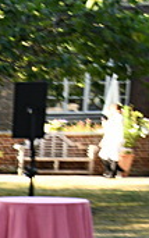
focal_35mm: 191
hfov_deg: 6.3
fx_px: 1240
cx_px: -305
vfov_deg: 10.6
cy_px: 364
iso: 400
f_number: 6.3
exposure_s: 1/60
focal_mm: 40
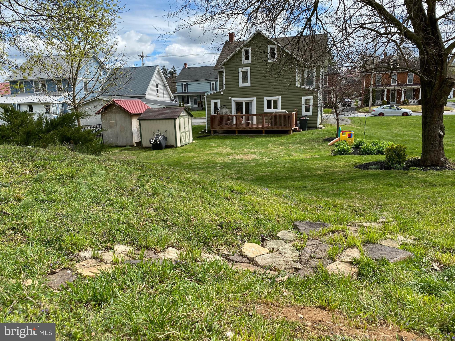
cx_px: 228
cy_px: 170
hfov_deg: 67.3
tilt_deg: -10.1
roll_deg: +0.7
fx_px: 342
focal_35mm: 26
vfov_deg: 53.1
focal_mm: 4.25
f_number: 1.8
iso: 32
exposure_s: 1/2315
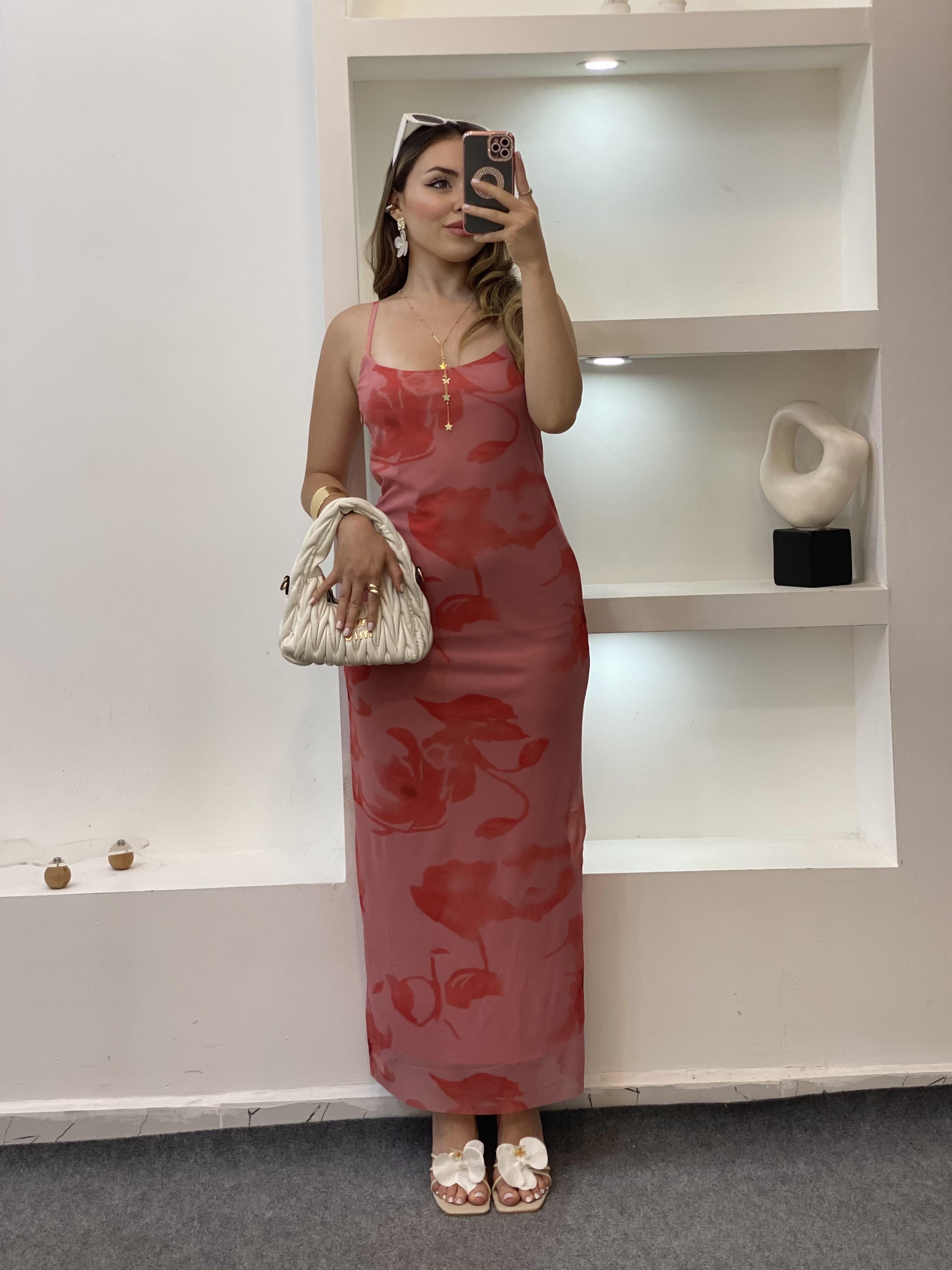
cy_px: 635
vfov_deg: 36.8
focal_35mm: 52
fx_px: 1907
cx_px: 476
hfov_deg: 28.0
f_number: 2
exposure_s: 1/100
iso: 64
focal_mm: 6
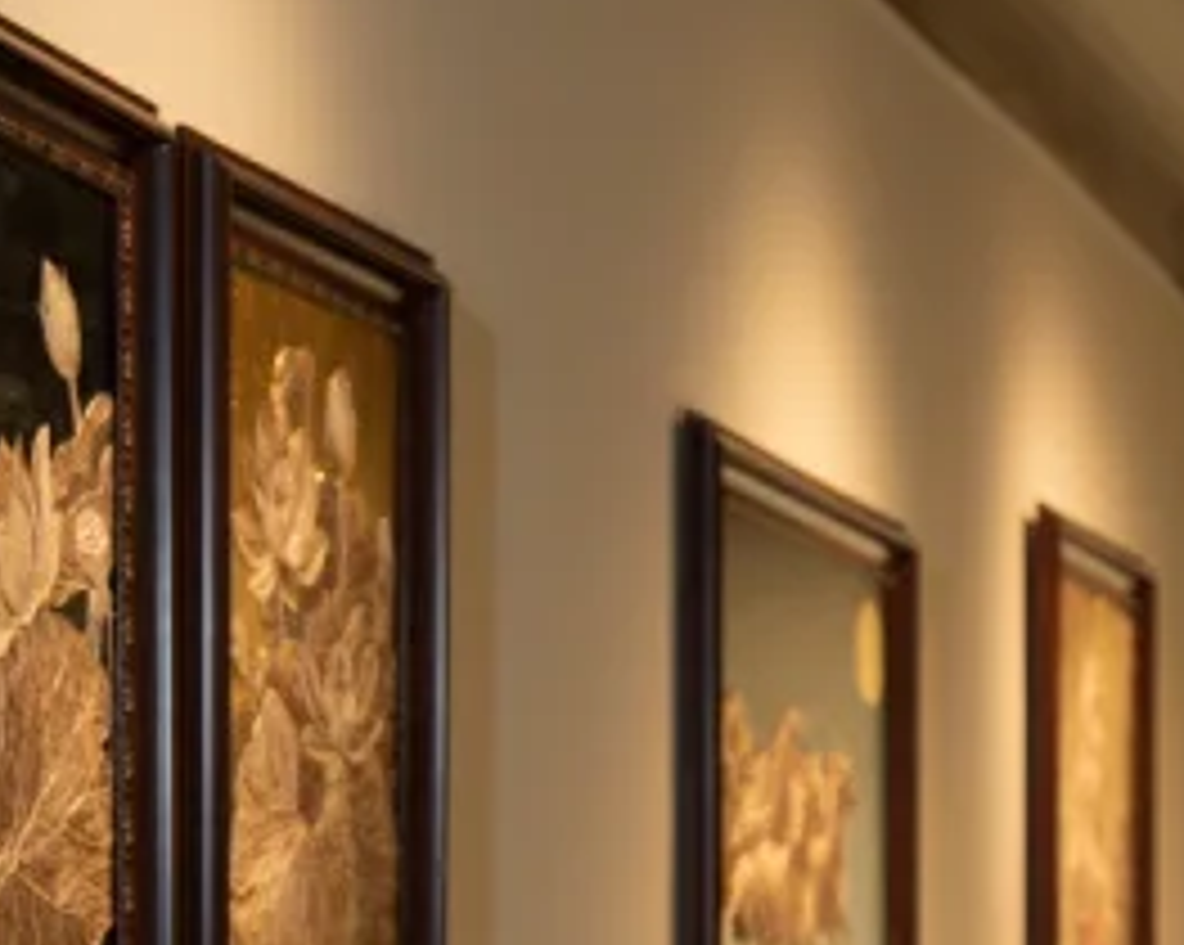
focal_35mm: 143
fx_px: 5007
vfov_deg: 10.6
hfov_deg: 12.5
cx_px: 2044
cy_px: 1100
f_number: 3.2
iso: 500
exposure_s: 1/125
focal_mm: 40
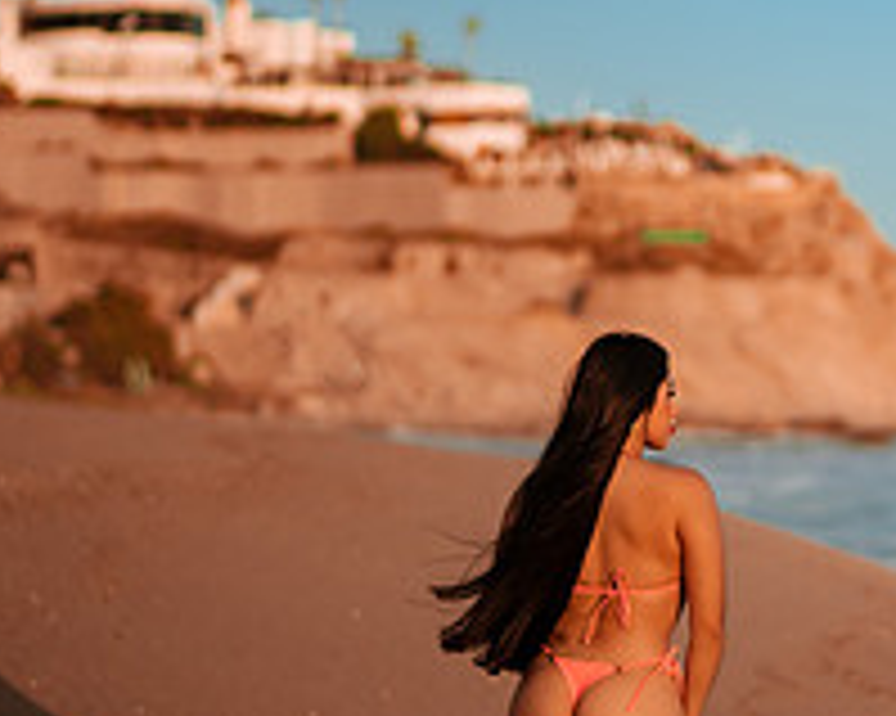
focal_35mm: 159
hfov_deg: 11.9
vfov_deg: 9.7
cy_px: 358
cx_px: 982
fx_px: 4214
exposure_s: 1/6400
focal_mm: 58
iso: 100
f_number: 1.4
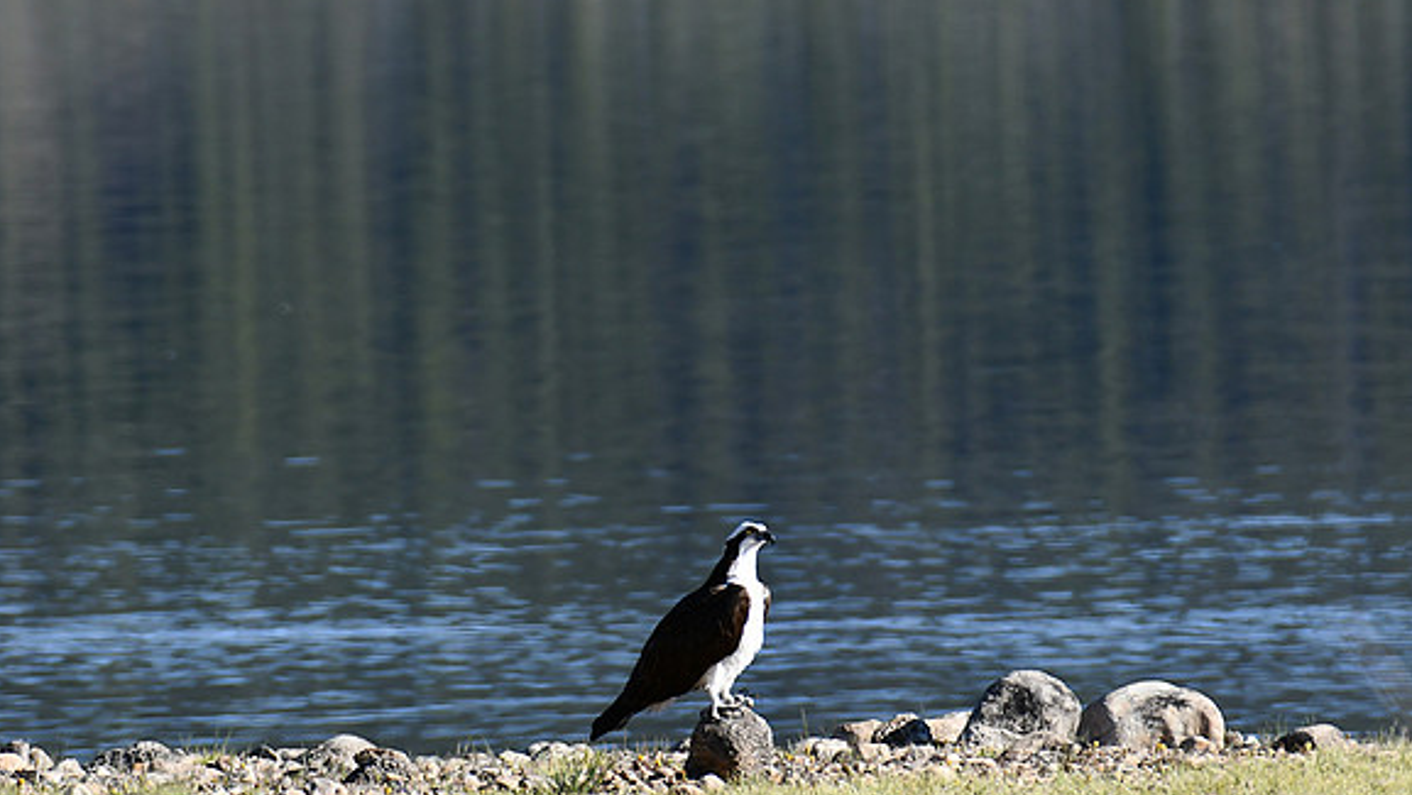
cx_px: 705
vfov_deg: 2.6
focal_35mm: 474
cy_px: 442
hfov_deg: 4.6
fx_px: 17753
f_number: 7.1
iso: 200
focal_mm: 300
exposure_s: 1/500
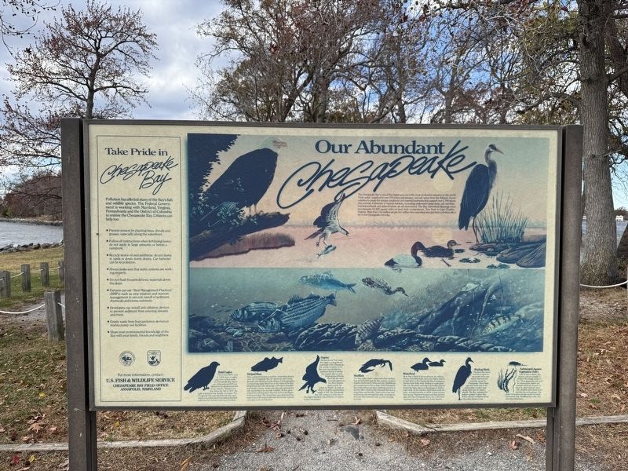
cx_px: 314
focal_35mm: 24
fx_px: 435
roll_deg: -0.9
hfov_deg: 71.6
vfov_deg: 56.8
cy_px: 236
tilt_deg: -0.4
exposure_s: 1/2169
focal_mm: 6.76
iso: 80
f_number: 1.78
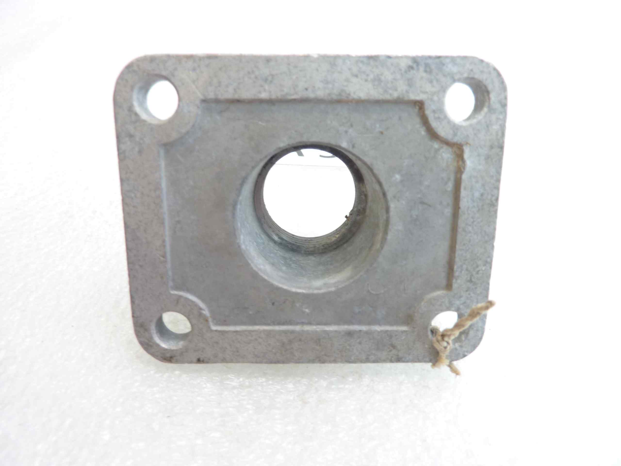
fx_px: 448
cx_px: 310
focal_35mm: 25
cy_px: 233
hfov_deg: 69.4
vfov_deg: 54.9
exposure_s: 1/8
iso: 80
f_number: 3.3
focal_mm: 4.1
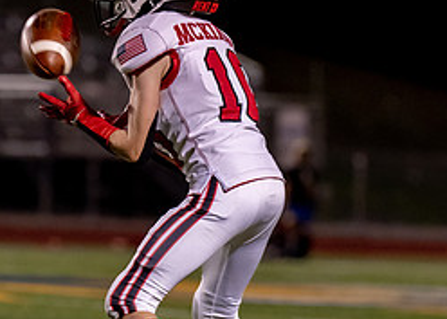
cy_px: 291
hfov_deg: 4.3
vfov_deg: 3.1
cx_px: 133
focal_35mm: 465
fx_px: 5902
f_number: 2.8
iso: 2000
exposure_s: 1/1000
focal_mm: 138
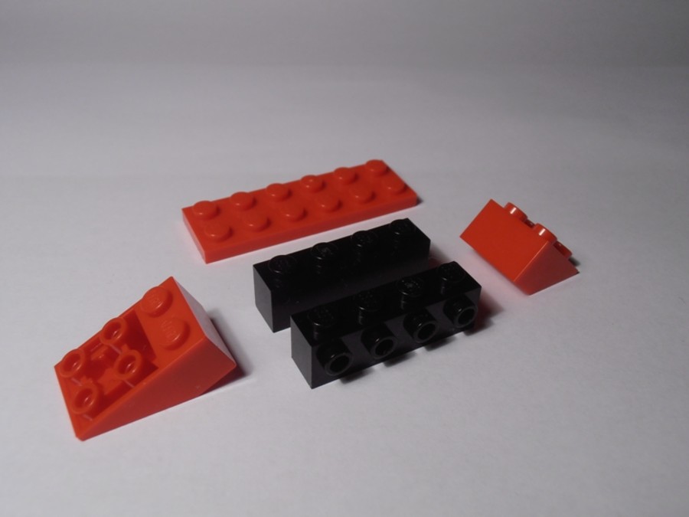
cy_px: 258
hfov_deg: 50.1
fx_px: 736
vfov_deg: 38.7
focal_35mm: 37
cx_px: 344
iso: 80
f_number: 3.9
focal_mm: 6.61
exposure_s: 1/50
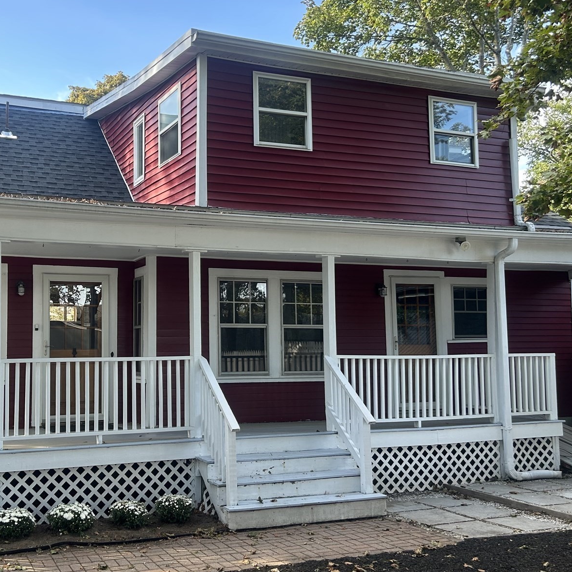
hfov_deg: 41.2
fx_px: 748
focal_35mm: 40
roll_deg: +0.6
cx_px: 184
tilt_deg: +3.8
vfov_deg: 41.9
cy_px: 290
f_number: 1.5
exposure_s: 1/304
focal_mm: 5.7
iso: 50
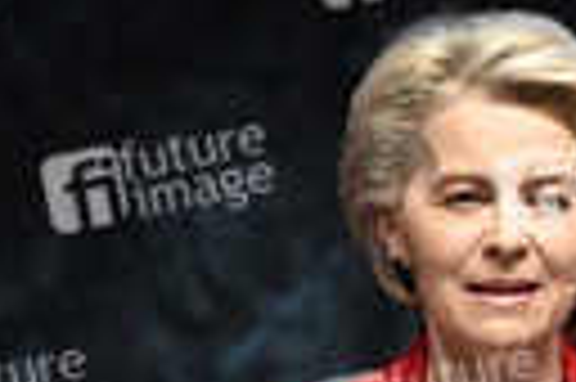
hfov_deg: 1.2
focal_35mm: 1755
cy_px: 517
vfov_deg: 0.8
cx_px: 488
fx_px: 28044
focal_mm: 500
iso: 8000
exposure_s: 1/320
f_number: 5.6
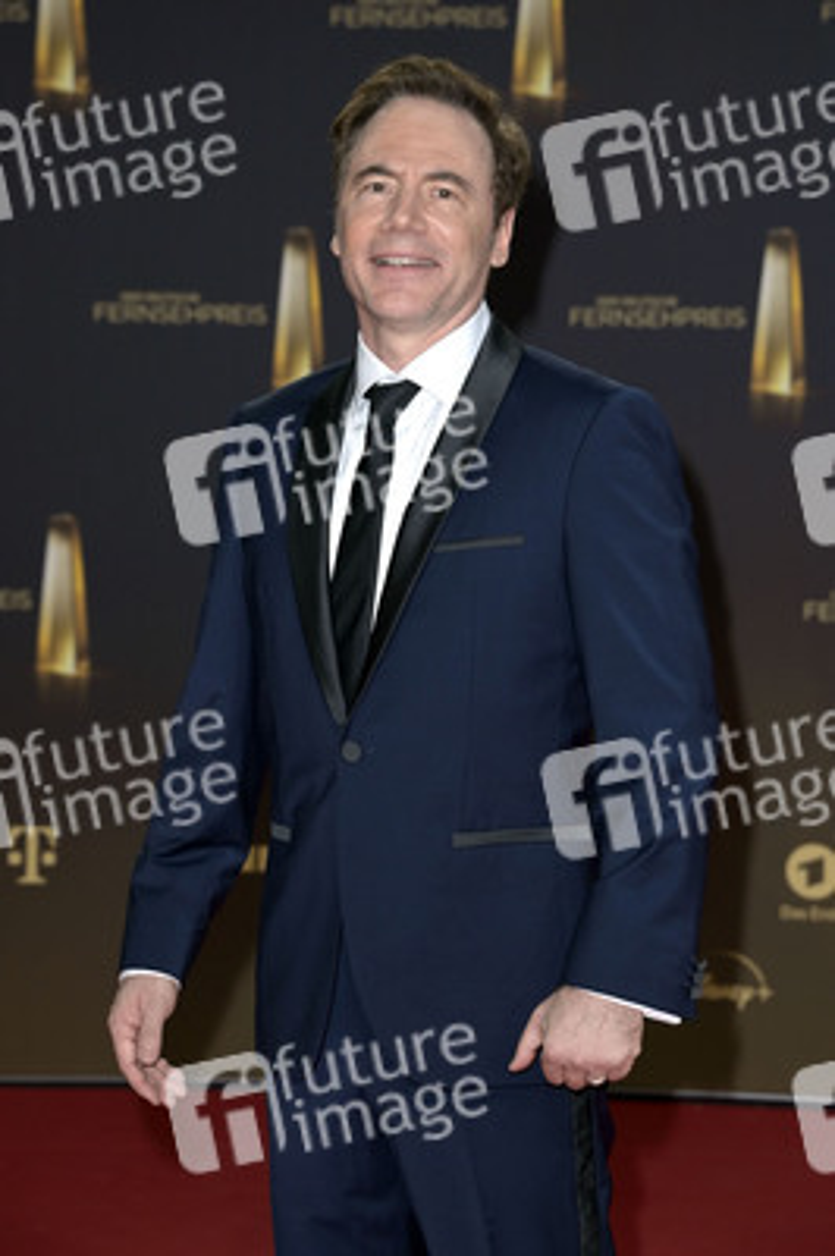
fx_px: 3903
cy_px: 628
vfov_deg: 18.3
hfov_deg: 12.2
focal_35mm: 112
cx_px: 418
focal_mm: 112
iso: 800
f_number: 6.3
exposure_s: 1/250
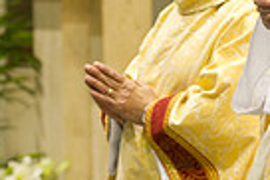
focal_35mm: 493
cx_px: 393
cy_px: 12
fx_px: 3701
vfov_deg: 2.8
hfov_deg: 4.2
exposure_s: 1/60
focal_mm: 116
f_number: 2.8
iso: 2000
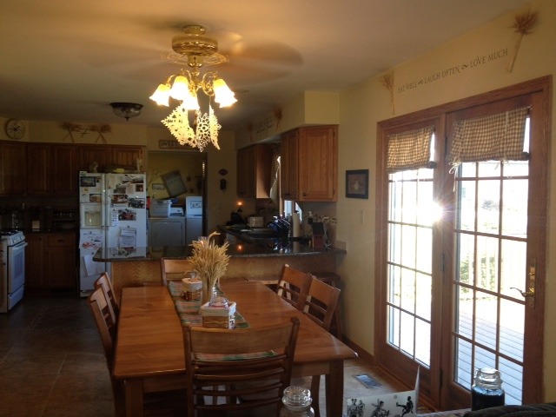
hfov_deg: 52.6
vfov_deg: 40.7
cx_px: 278
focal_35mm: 35
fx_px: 562
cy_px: 208
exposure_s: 1/20
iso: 64
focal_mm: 4.28
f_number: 2.4
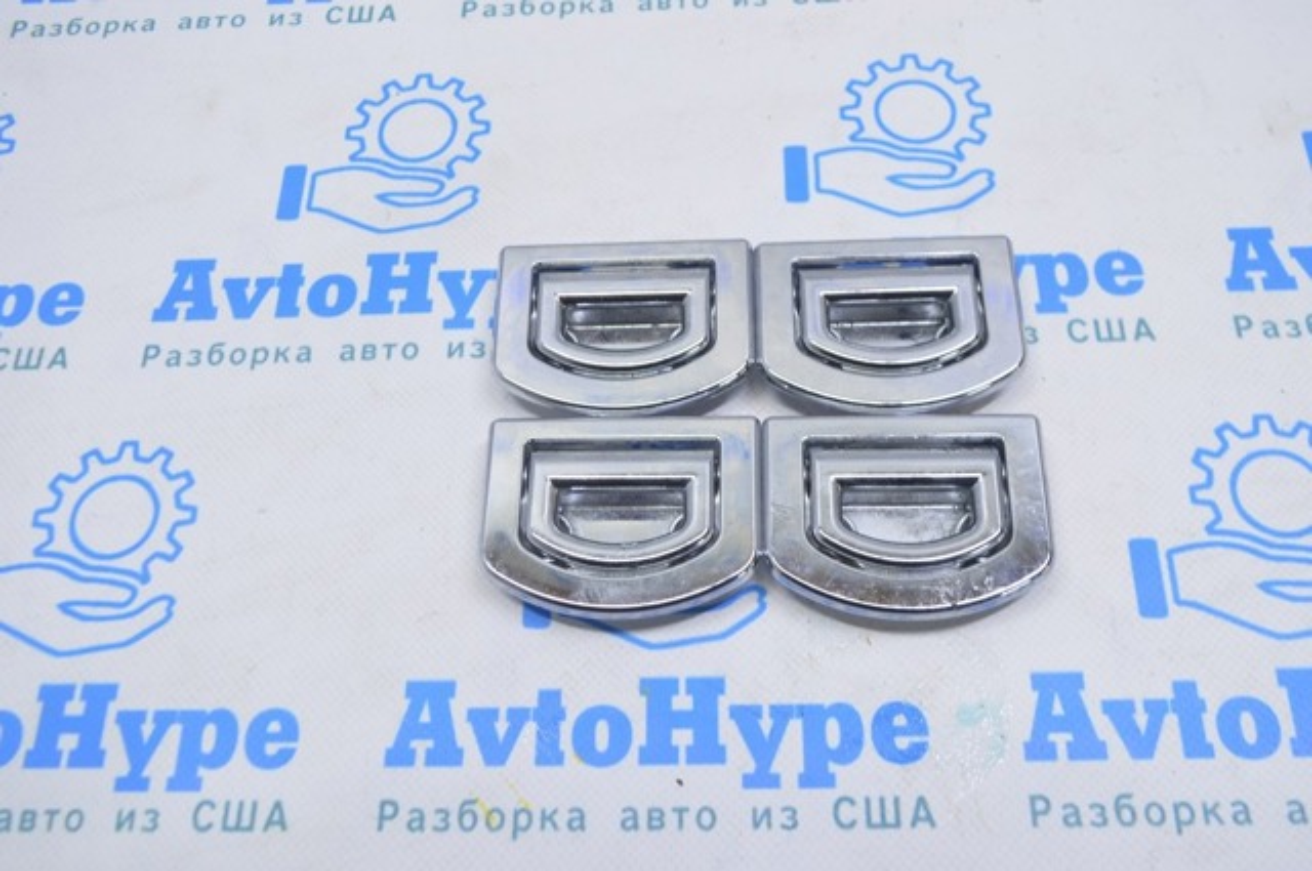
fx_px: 1201
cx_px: 656
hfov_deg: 57.3
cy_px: 436
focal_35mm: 33
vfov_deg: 39.9
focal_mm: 22
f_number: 5.6
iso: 400
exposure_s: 1/20
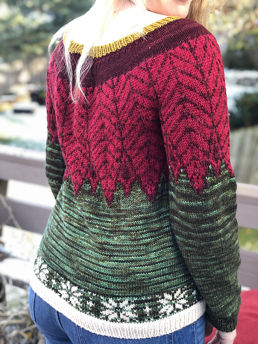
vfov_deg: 36.8
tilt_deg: -15.4
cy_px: 172
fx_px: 517
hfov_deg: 28.0
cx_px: 129
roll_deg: -1.3
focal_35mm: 52
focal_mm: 6
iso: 80
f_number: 2.4
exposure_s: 1/60
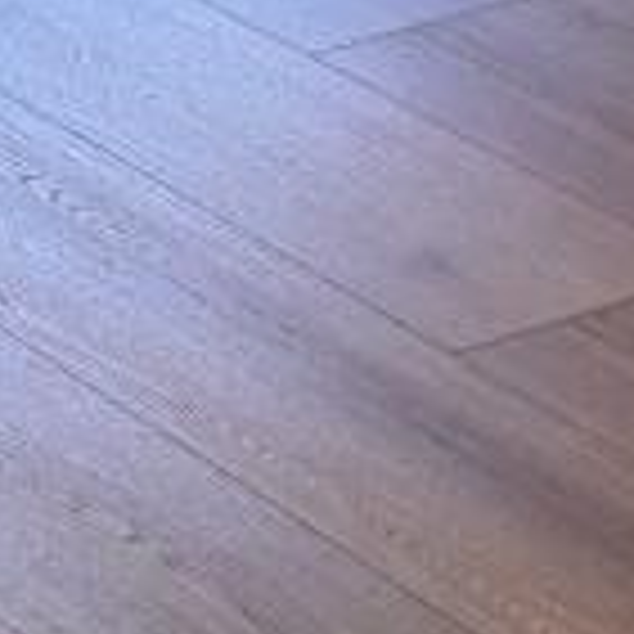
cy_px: -1437
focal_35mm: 226
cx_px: -1493
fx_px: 4683
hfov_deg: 6.7
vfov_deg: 6.8
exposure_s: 1/60
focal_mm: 6.76
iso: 125
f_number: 1.78
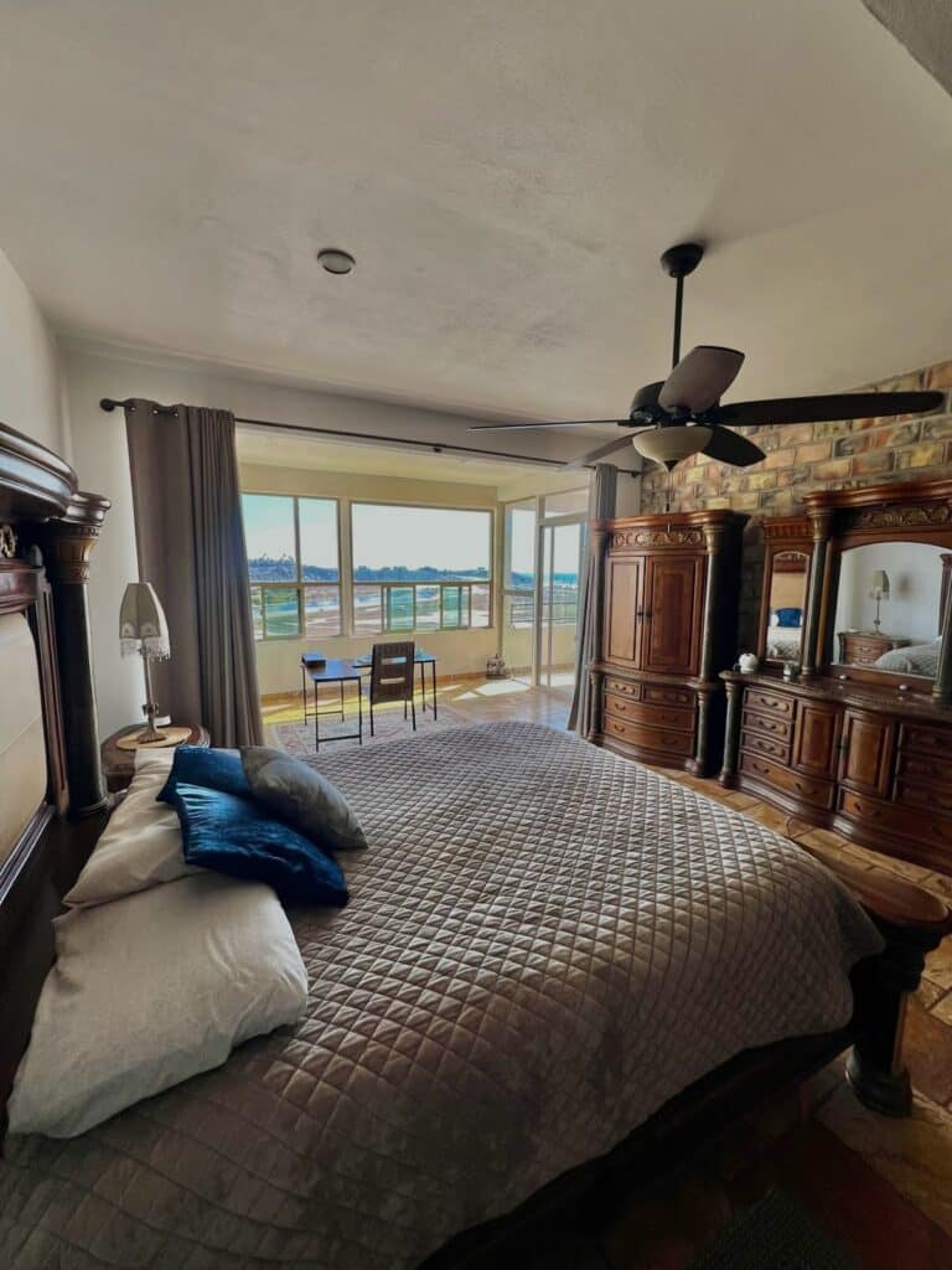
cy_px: 635
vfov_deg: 106.2
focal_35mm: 13
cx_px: 476
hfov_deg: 89.9
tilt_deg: -5.7
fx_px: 477
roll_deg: -0.2
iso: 40
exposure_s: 1/99
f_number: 1.8
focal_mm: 1.57
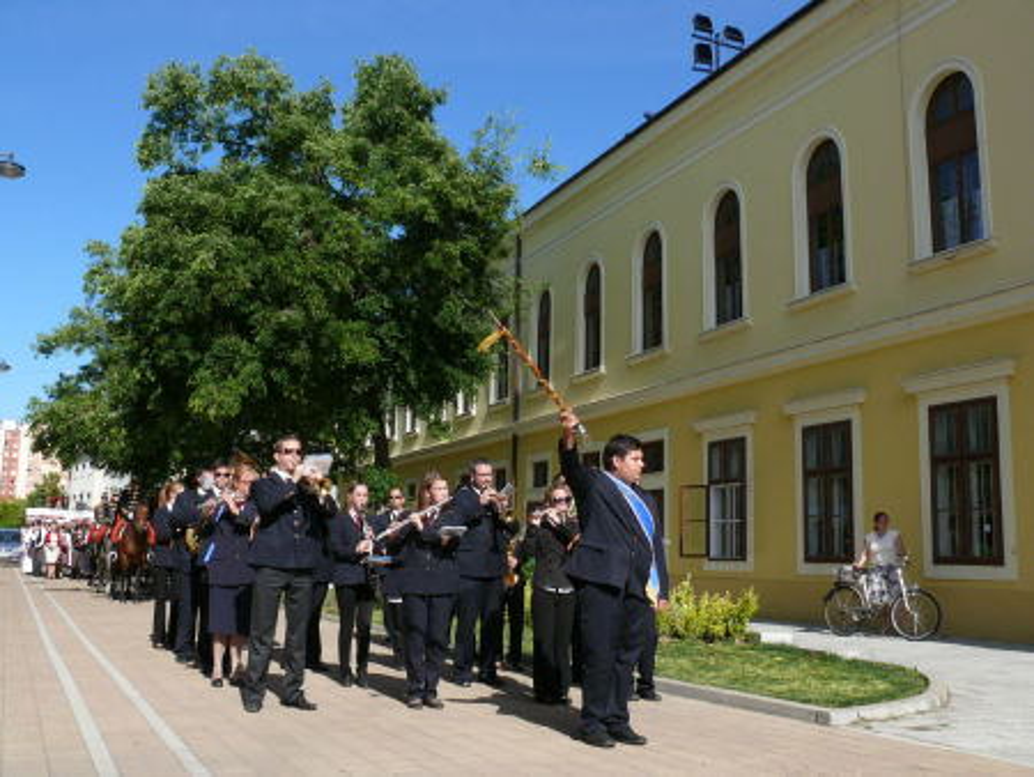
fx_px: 1046
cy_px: 388
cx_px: 517
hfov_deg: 52.6
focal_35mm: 35
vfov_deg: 40.7
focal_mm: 7.4
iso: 100
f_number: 5.6
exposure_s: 1/500
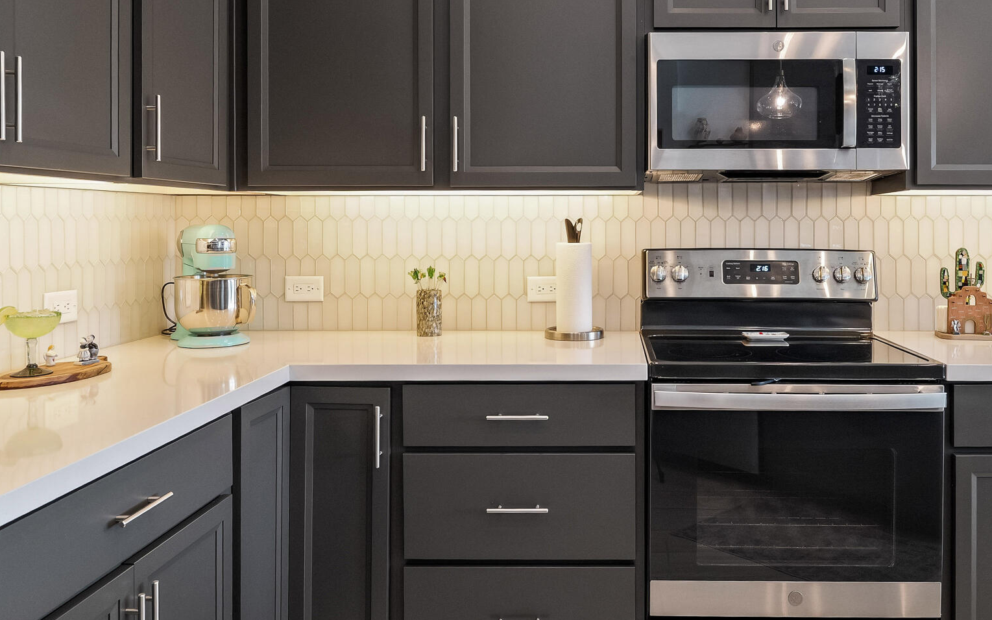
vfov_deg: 43.9
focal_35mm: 28
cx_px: 596
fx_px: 757
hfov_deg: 65.8
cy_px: 207
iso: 800
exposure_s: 1/10
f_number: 8
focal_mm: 14
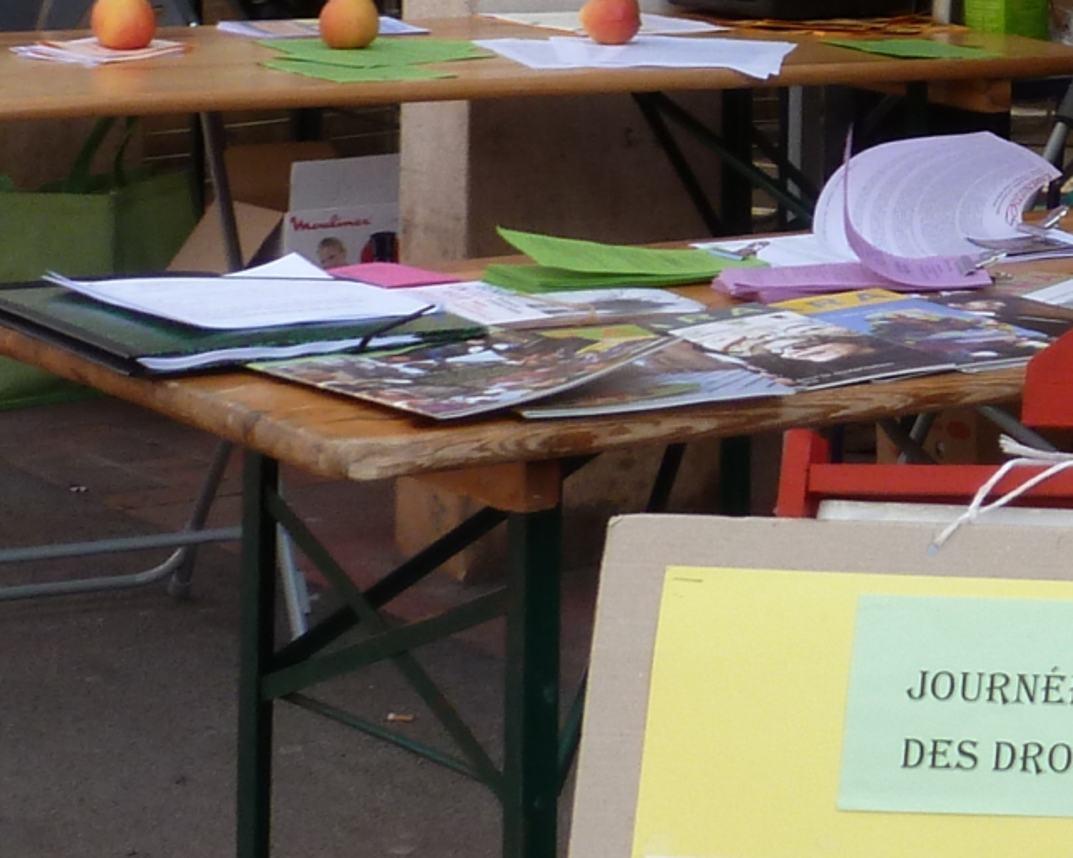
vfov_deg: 10.3
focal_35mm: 148
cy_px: -95
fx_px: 4698
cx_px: 2133
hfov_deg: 11.7
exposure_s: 1/200
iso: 100
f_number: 3.8
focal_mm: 6.8
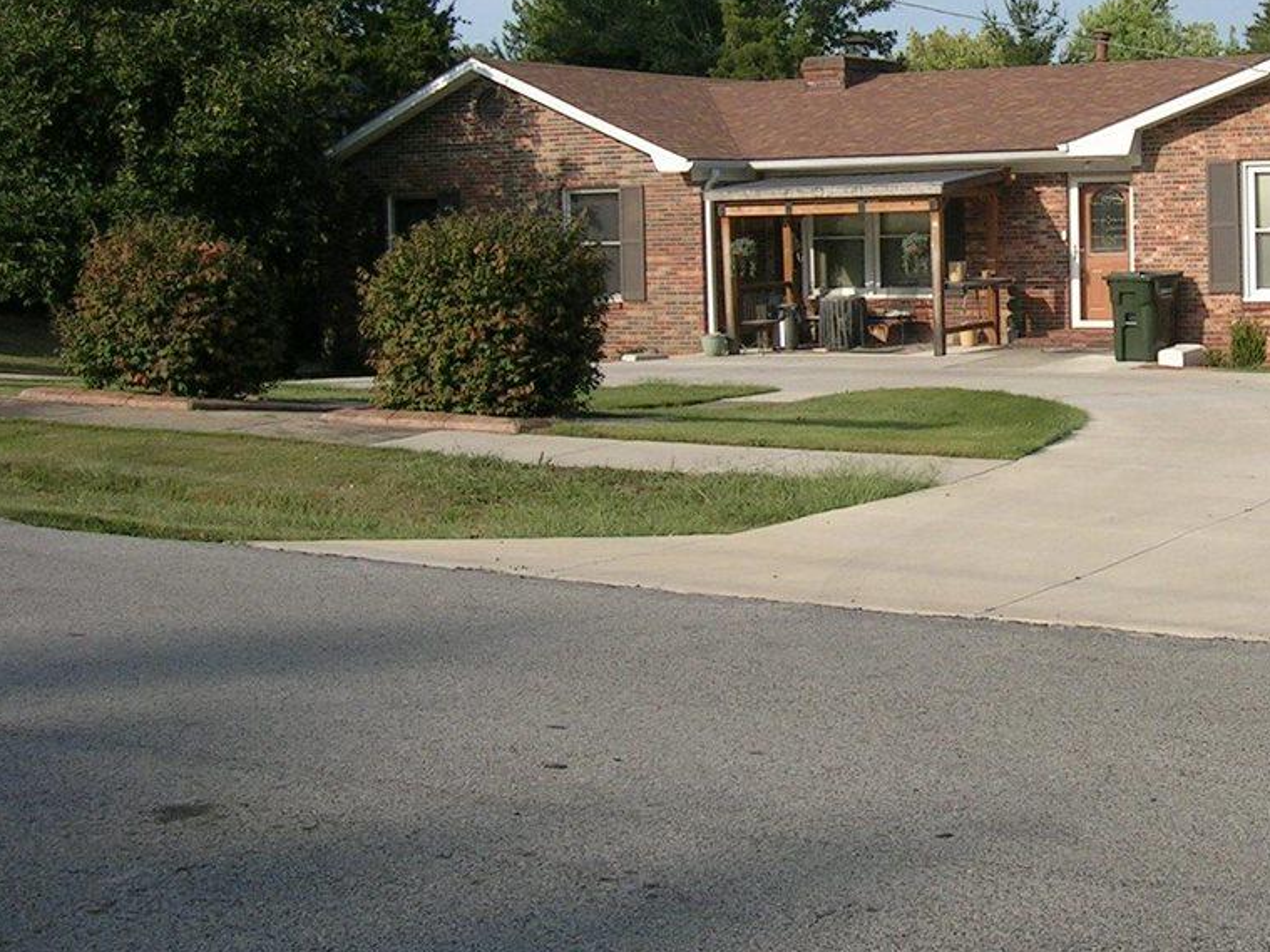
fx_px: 2164
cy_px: 311
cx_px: 1037
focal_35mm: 59
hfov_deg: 31.7
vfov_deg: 24.7
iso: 50
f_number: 4.8
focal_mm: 5.4
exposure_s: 1/426
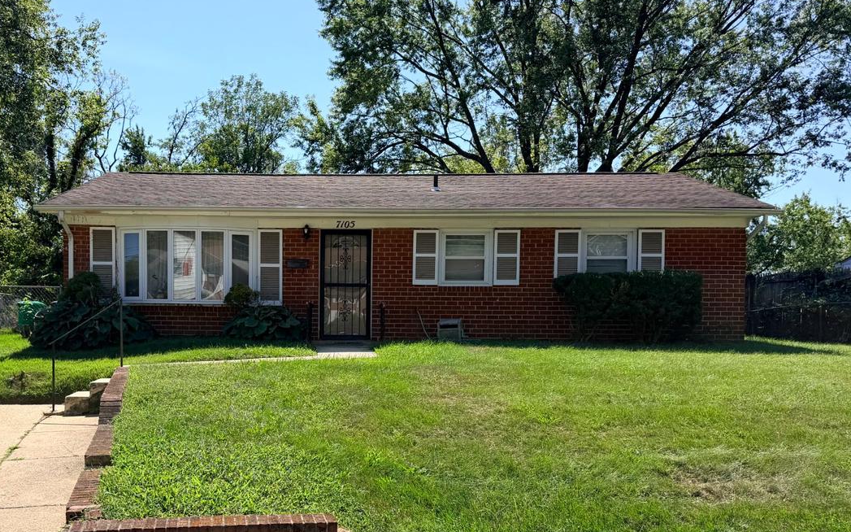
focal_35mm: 35
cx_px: 318
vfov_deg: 35.9
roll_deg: -0.7
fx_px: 812
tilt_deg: -0.2
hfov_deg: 54.7
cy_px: 350
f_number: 1.78
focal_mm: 6.76
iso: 80
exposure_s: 1/4167
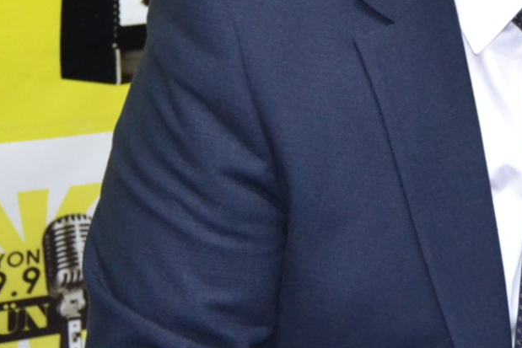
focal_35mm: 134
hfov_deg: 15.0
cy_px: -8
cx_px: 531
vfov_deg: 10.2
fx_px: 1943
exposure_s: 1/60
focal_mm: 24
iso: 1800
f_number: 3.8
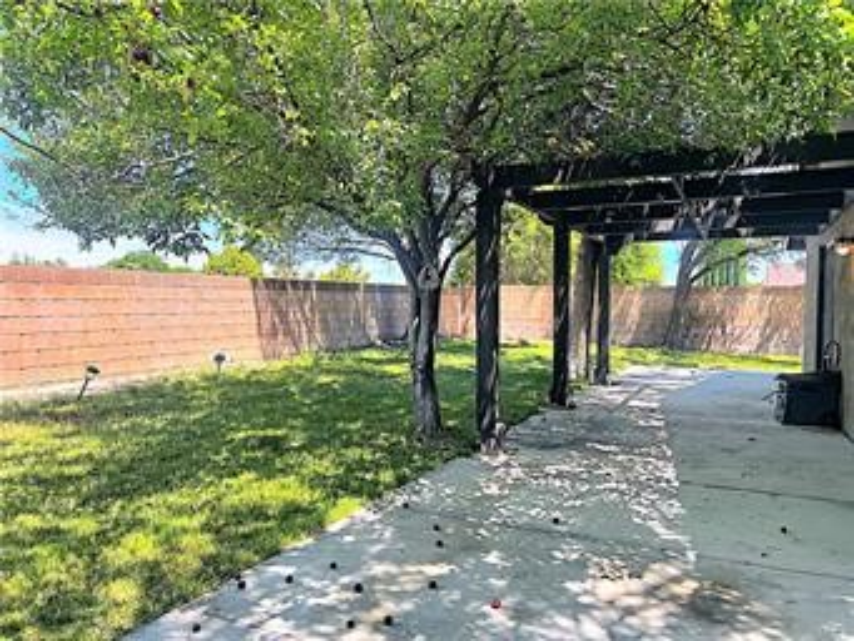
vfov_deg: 53.1
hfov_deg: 67.3
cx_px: 427
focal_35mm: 26
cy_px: 320
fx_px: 642
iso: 50
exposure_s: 1/827
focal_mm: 5.7
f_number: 1.5
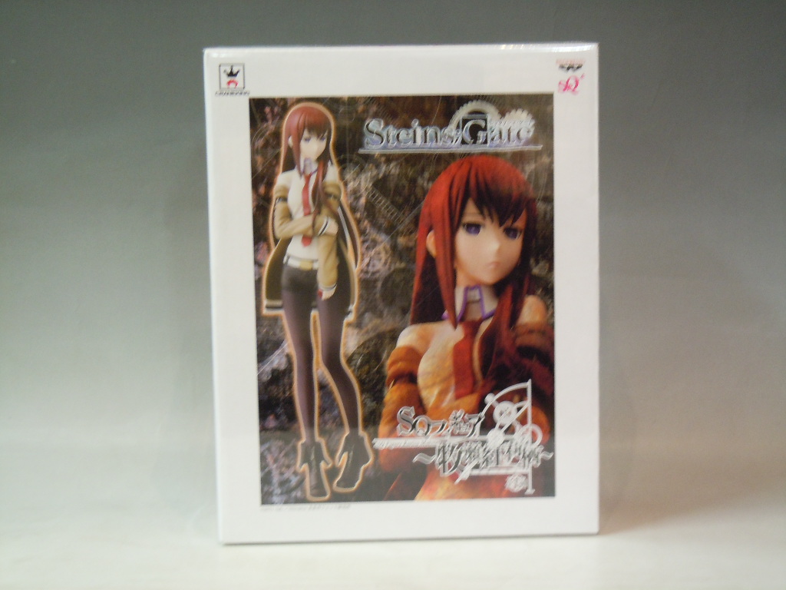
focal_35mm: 59
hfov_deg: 32.7
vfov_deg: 24.8
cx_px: 393
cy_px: 295
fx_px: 1340
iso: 400
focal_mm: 10.6
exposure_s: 1/13
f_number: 4
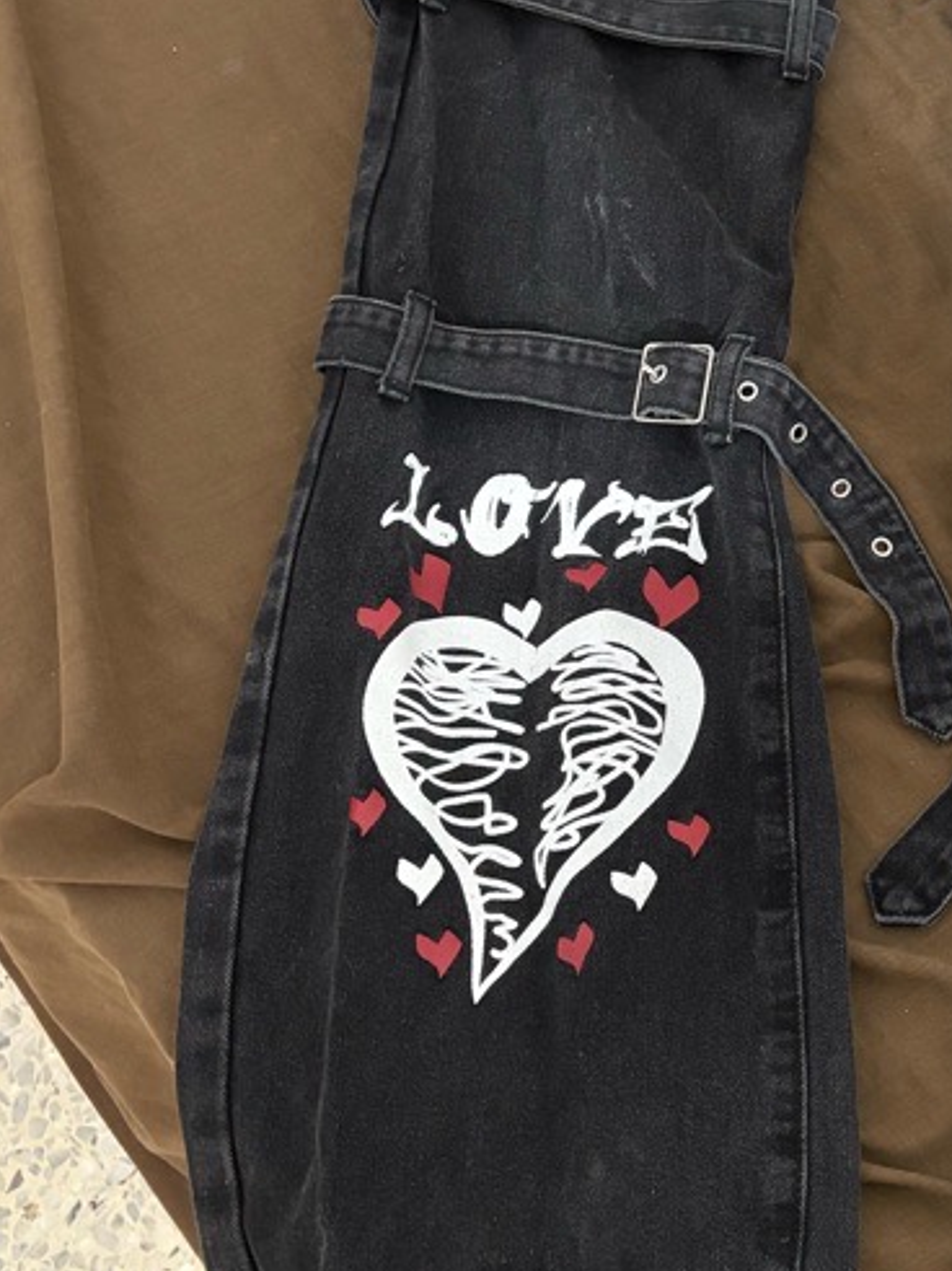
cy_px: 365
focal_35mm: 53
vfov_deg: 35.6
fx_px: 1944
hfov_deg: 26.3
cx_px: 905
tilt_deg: -60.5
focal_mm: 5.96
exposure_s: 1/25
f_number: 1.6
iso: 640
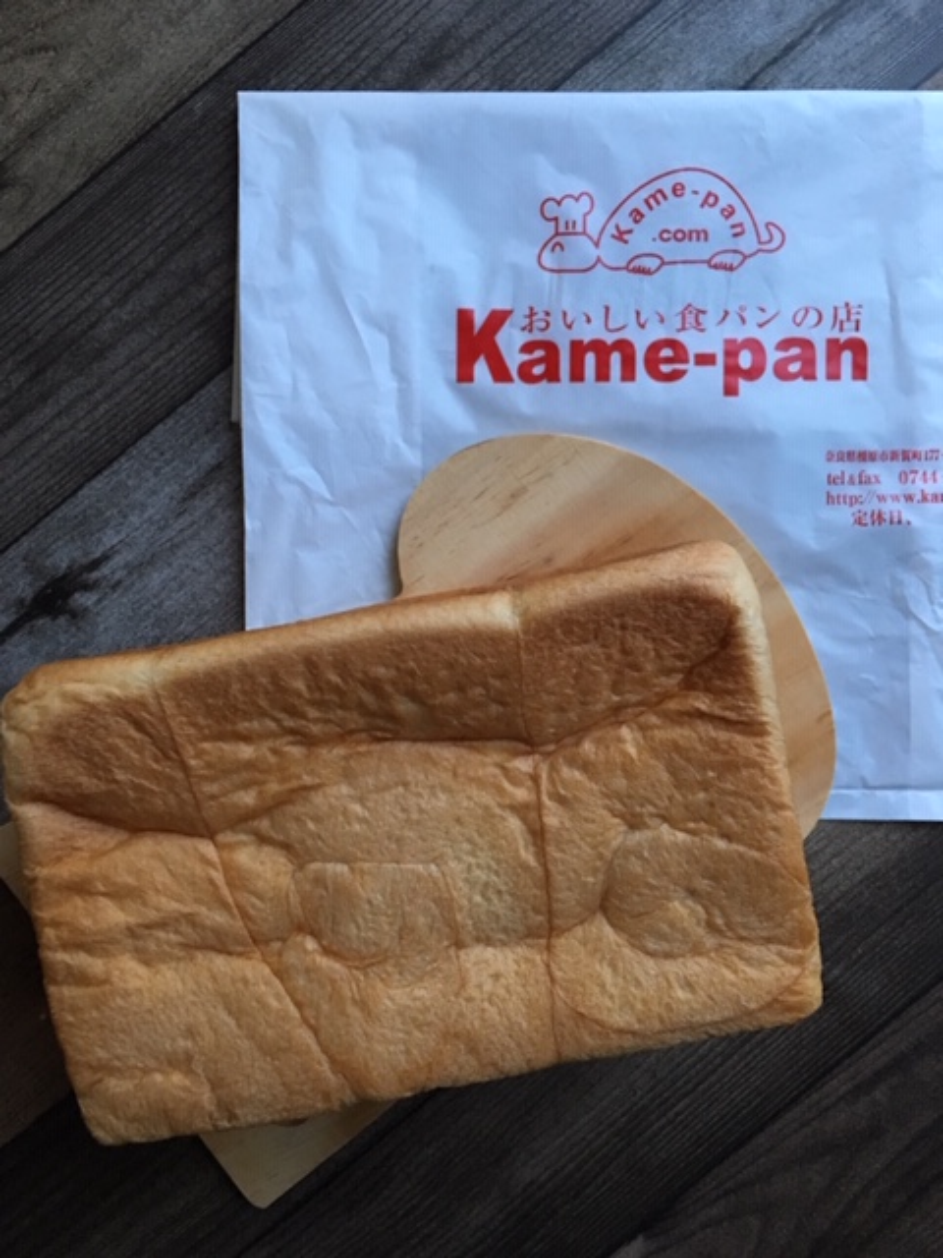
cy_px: 629
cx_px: 472
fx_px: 1053
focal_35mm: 29
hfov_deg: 48.2
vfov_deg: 61.7
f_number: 2.2
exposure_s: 1/8
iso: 100
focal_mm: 4.15
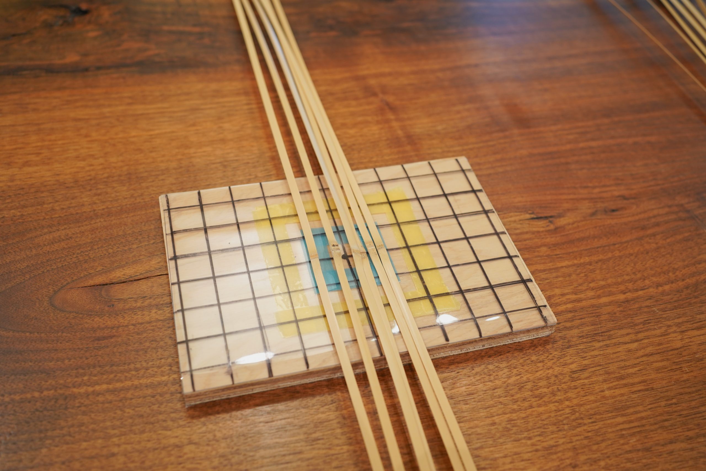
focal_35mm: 35
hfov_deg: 54.4
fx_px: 686
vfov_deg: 37.9
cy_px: 236
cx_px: 353
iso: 1000
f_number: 4.5
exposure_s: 1/40
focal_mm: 35
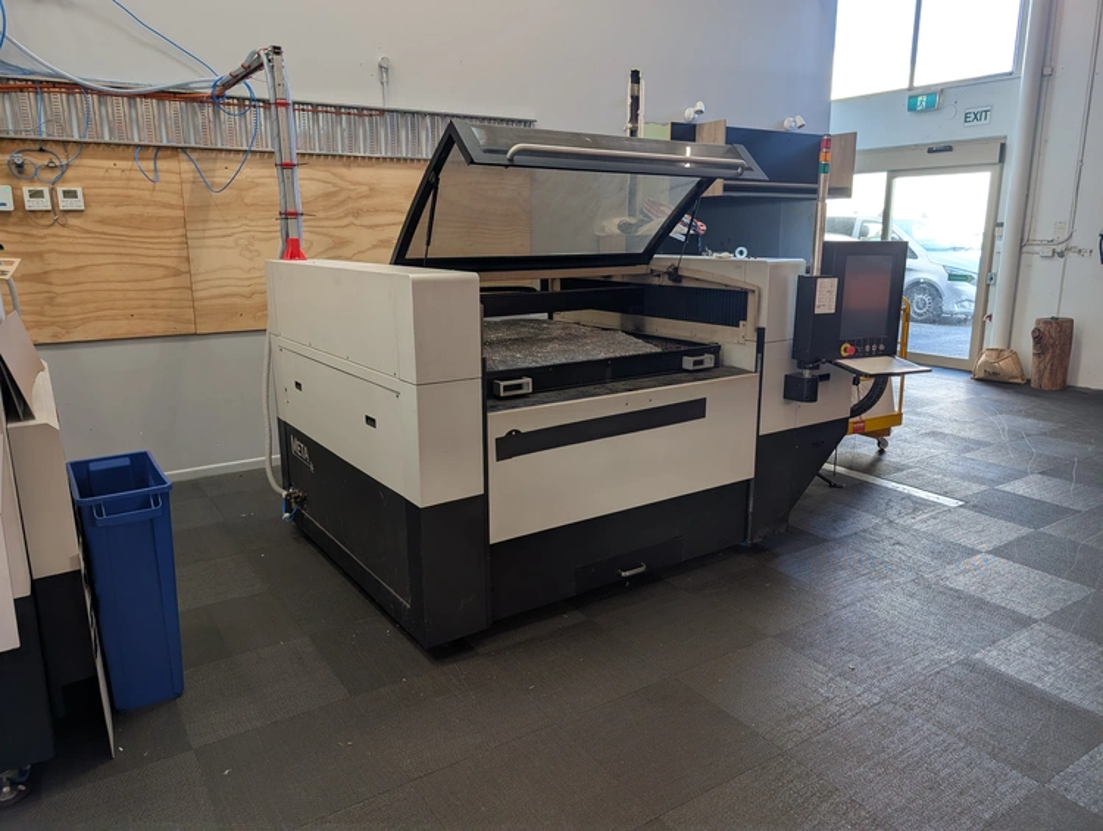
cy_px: 416
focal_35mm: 24
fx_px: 766
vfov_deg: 57.0
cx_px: 552
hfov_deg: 71.5
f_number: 1.68
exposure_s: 1/68.8
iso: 38
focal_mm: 6.9
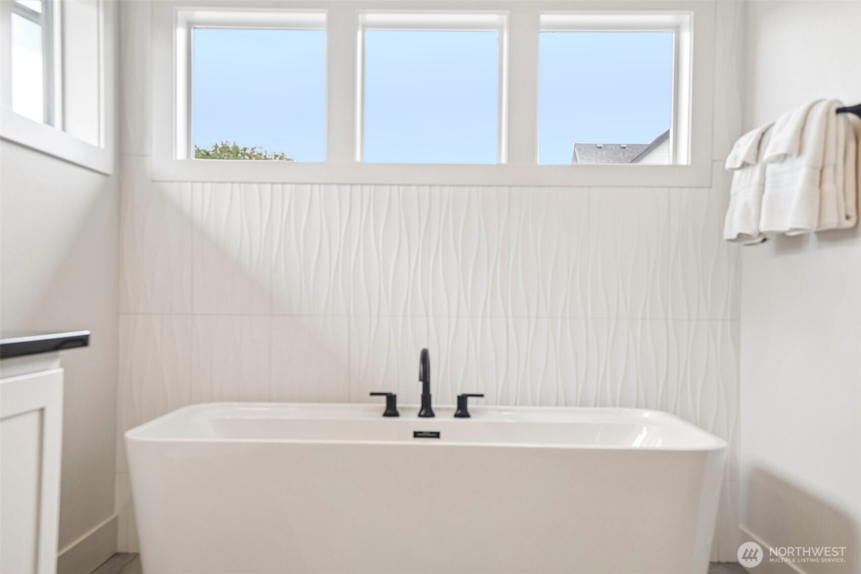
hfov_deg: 57.2
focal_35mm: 33
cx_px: 430
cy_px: 287
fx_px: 789
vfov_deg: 40.0
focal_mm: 33
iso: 400
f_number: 8
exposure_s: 1/60
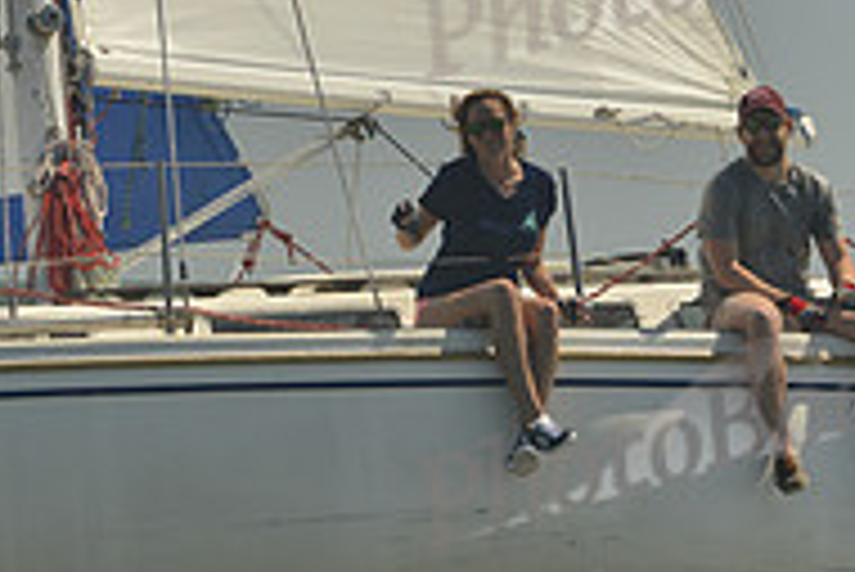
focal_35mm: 260
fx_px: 6180
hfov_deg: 7.9
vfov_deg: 5.3
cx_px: 189
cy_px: 259
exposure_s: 1/1000
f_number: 7.1
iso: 280
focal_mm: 85
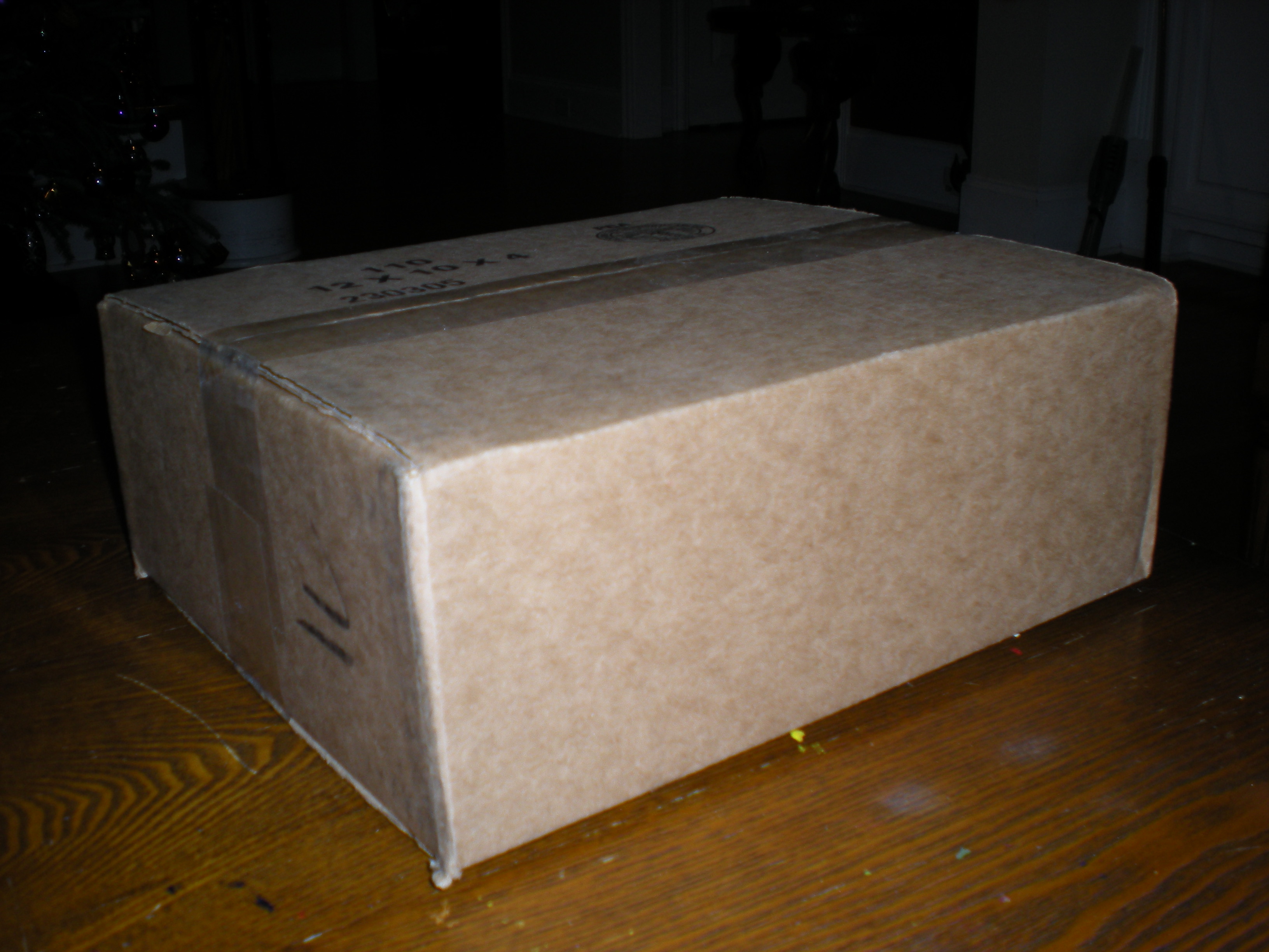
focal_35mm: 38
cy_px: 476
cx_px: 634
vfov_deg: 37.7
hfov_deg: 49.0
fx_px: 1393
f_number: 3.1
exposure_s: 1/60
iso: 64
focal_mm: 6.3
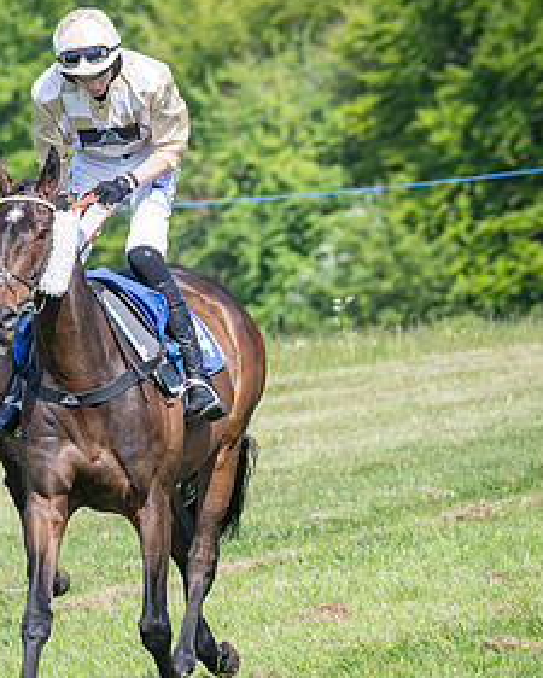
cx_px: -14
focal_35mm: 529
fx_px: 10621
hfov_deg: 2.9
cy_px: 415
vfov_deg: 3.7
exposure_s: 1/3200
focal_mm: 125
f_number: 4
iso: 400
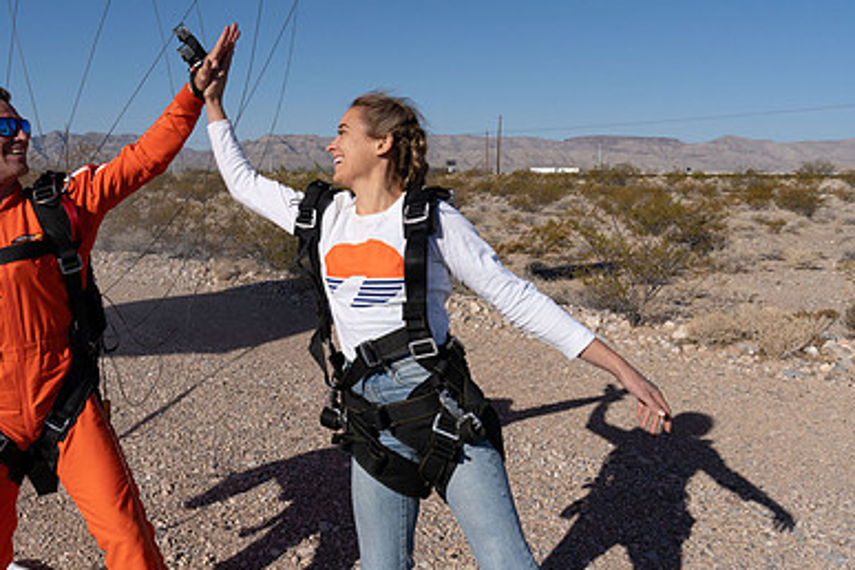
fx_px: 855
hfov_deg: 52.3
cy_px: 242
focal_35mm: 36
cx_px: 296
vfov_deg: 36.8
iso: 800
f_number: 13
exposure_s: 1/2000
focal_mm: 24
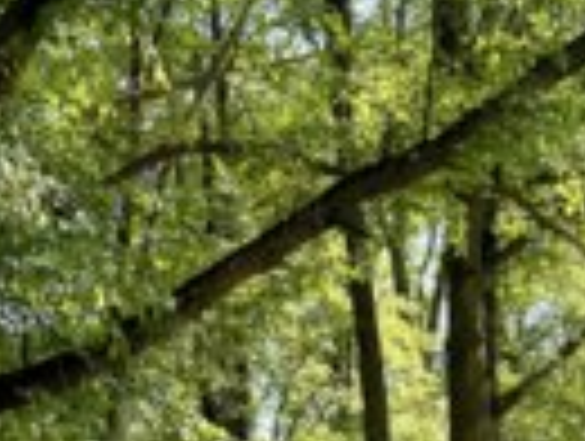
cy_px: 734
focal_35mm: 80
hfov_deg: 23.9
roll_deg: +3.1
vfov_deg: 16.3
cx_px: 490
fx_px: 1354
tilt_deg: +0.5
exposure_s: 1/268
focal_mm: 5.7
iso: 40
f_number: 1.5
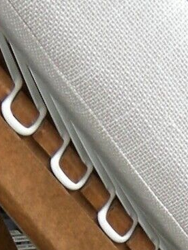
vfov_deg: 9.9
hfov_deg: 7.6
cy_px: 320
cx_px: 166
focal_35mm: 196
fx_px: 1417
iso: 64
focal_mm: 7.5
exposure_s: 1/22.5
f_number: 2.7
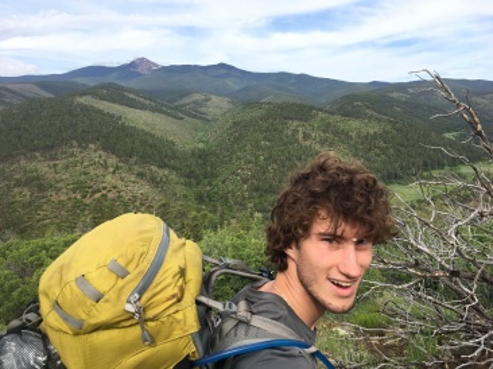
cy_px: 184
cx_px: 246
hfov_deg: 61.7
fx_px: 413
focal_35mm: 29
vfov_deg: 48.2
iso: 25
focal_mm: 4.15
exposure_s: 1/986
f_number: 2.2
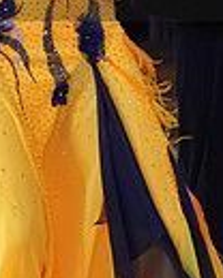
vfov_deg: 3.5
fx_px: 4603
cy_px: -49
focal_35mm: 558
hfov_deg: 2.8
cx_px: 151
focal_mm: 133
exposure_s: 1/400
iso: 2500
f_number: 4
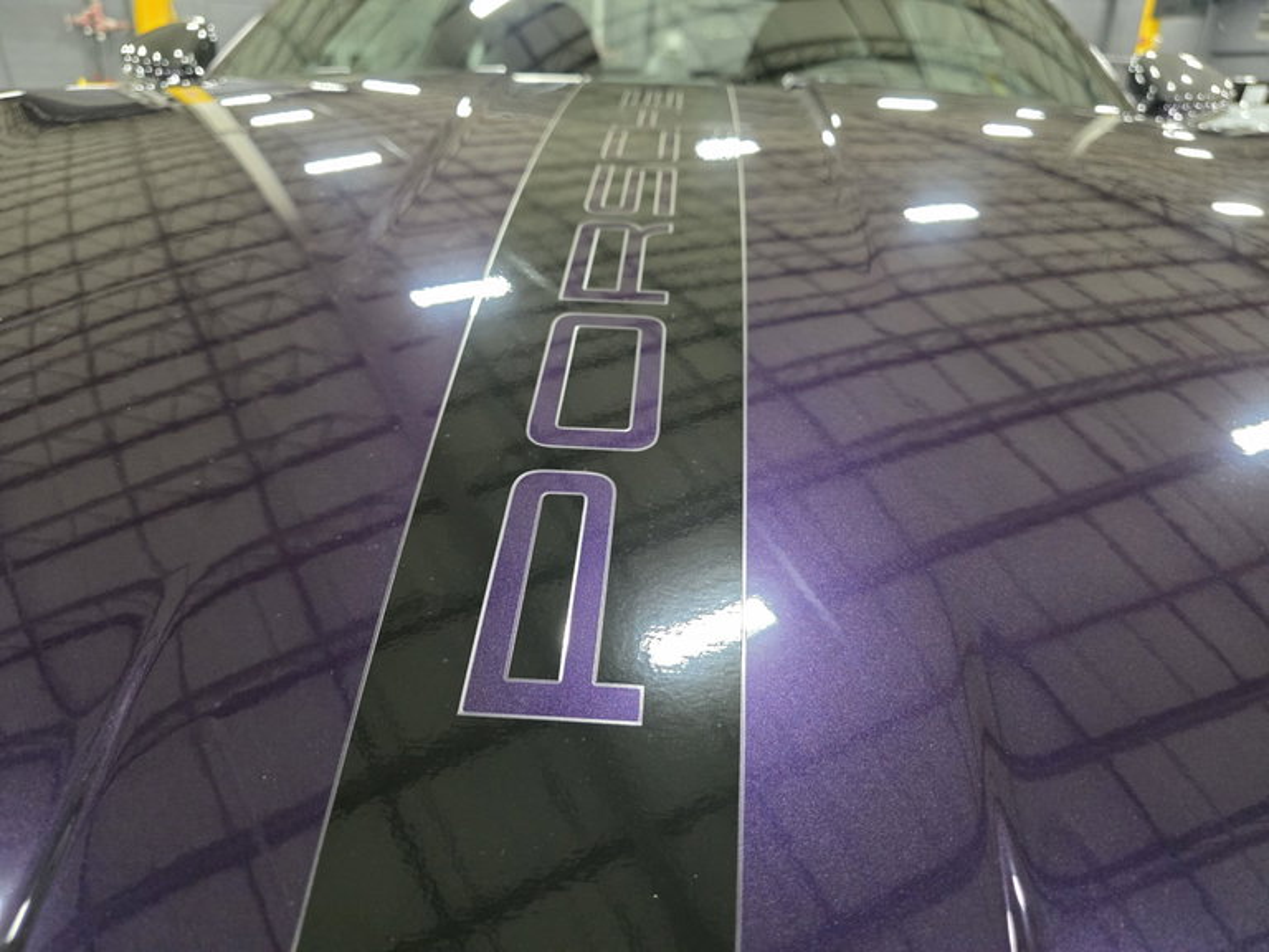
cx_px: 634
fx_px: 843
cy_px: 476
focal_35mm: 23
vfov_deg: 58.9
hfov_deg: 73.9
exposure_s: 1/120
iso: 1250
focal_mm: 6.3
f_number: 1.7
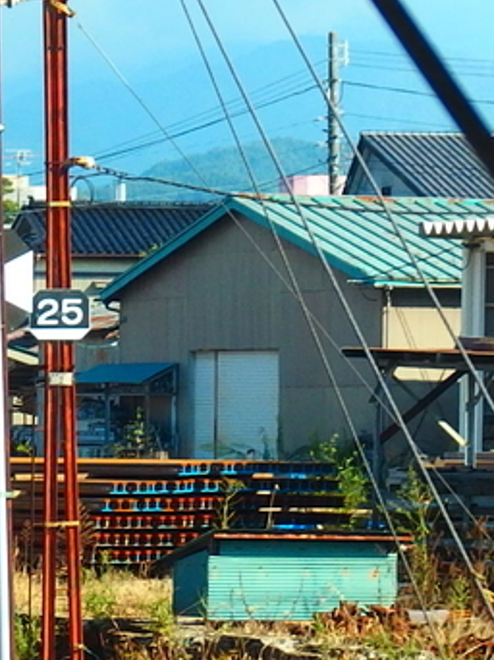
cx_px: -330
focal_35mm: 260
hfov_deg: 5.6
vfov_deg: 7.6
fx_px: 4953
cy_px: 500
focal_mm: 13.2
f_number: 4
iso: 100
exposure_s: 1/500
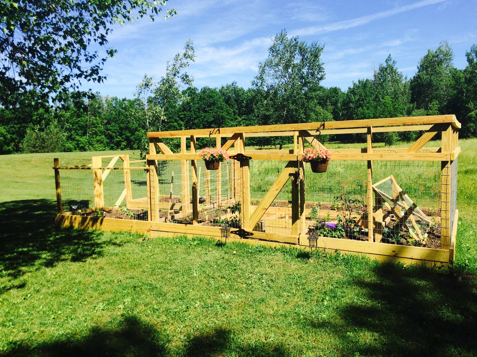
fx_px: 400
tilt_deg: -6.9
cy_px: 178
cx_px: 238
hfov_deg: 61.7
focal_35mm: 29
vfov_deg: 48.2
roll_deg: +2.9
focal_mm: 4.15
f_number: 2.2
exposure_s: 1/1709
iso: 32
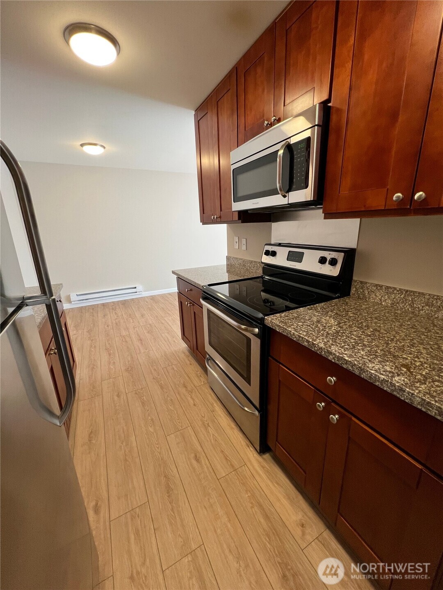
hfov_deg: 89.9
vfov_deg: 106.2
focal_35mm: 13
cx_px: 222
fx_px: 222
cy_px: 295
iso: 125
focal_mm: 1.57
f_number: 1.8
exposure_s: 1/60
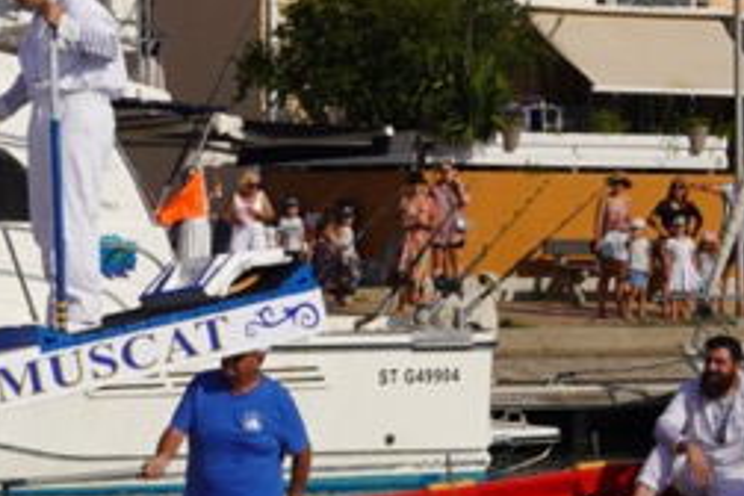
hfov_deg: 10.8
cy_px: 72
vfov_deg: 7.3
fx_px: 3866
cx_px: -148
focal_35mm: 187
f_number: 10
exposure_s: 1/400
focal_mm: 36.8
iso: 100
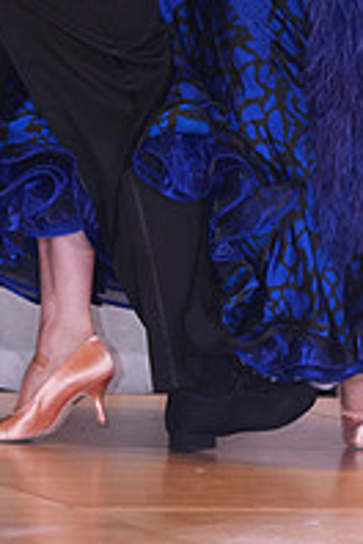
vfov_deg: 3.8
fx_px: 8182
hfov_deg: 2.5
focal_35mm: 541
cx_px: 213
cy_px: -148
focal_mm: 185
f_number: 5
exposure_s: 1/200
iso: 1250
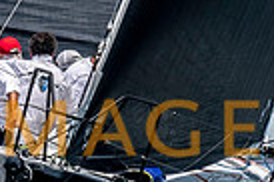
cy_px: 115
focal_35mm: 1911
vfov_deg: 0.7
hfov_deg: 1.1
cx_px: -18
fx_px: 14527
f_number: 5.6
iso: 320
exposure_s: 1/2500
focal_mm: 300
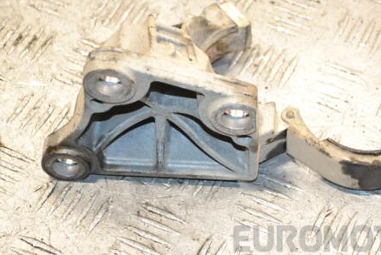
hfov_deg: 18.1
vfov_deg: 12.2
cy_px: 123
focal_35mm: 113
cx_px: 217
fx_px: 1193
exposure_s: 1/200
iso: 1600
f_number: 5.6
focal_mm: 55
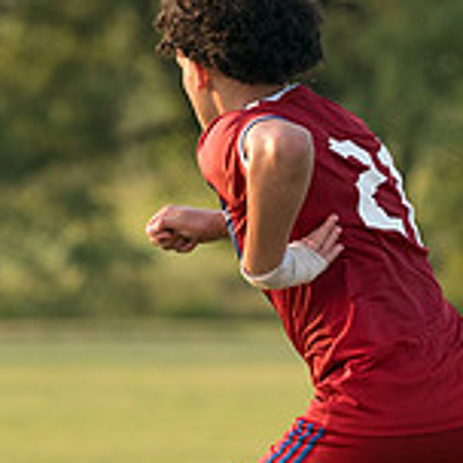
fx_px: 11622
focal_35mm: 768
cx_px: 370
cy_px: 409
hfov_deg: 2.3
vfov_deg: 2.3
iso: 500
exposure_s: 1/1250
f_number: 2.8
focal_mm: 139
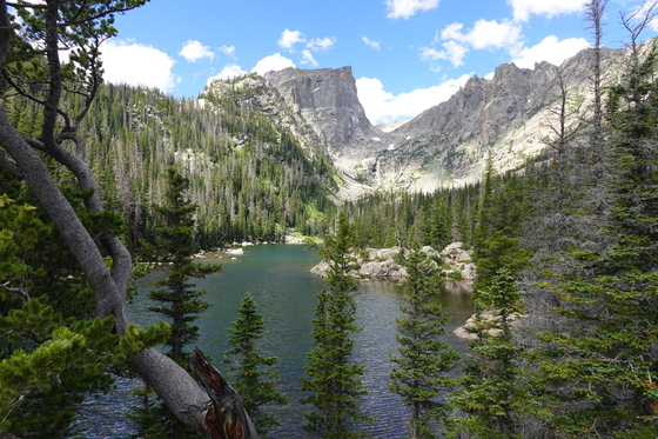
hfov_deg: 73.8
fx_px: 439
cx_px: 329
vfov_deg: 53.1
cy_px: 220
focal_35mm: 24
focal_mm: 9
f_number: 5
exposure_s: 1/200
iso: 100
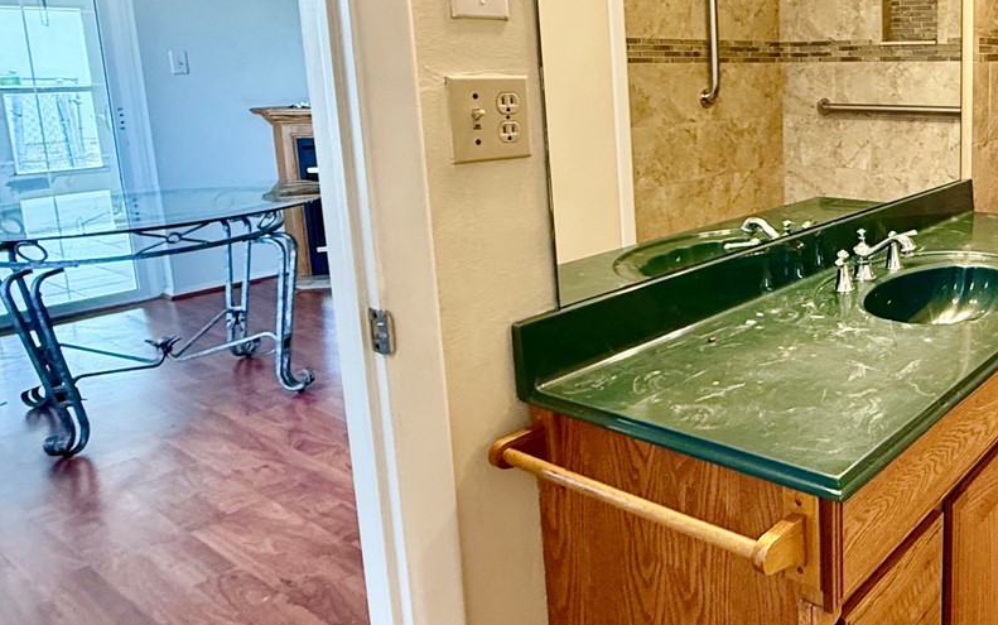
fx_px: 816
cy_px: 178
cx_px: 887
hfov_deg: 55.1
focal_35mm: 30
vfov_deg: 41.0
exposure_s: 1/60
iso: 320
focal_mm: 2.22
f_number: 2.2
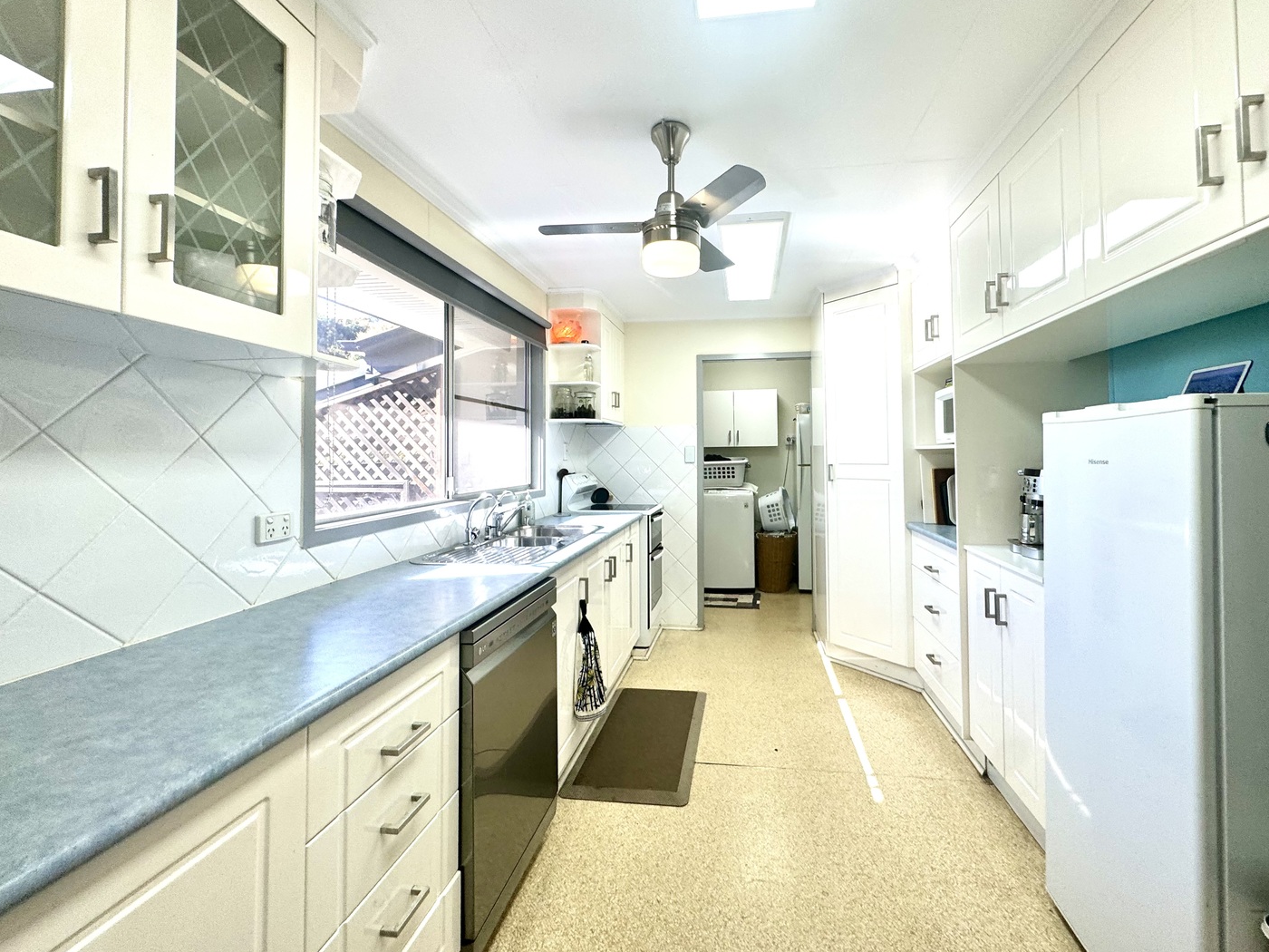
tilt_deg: +1.2
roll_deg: -0.1
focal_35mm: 15
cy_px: 445
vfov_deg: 81.6
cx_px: 679
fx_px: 550
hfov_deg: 98.0
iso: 50
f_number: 2.2
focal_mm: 2.22
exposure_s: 1/100
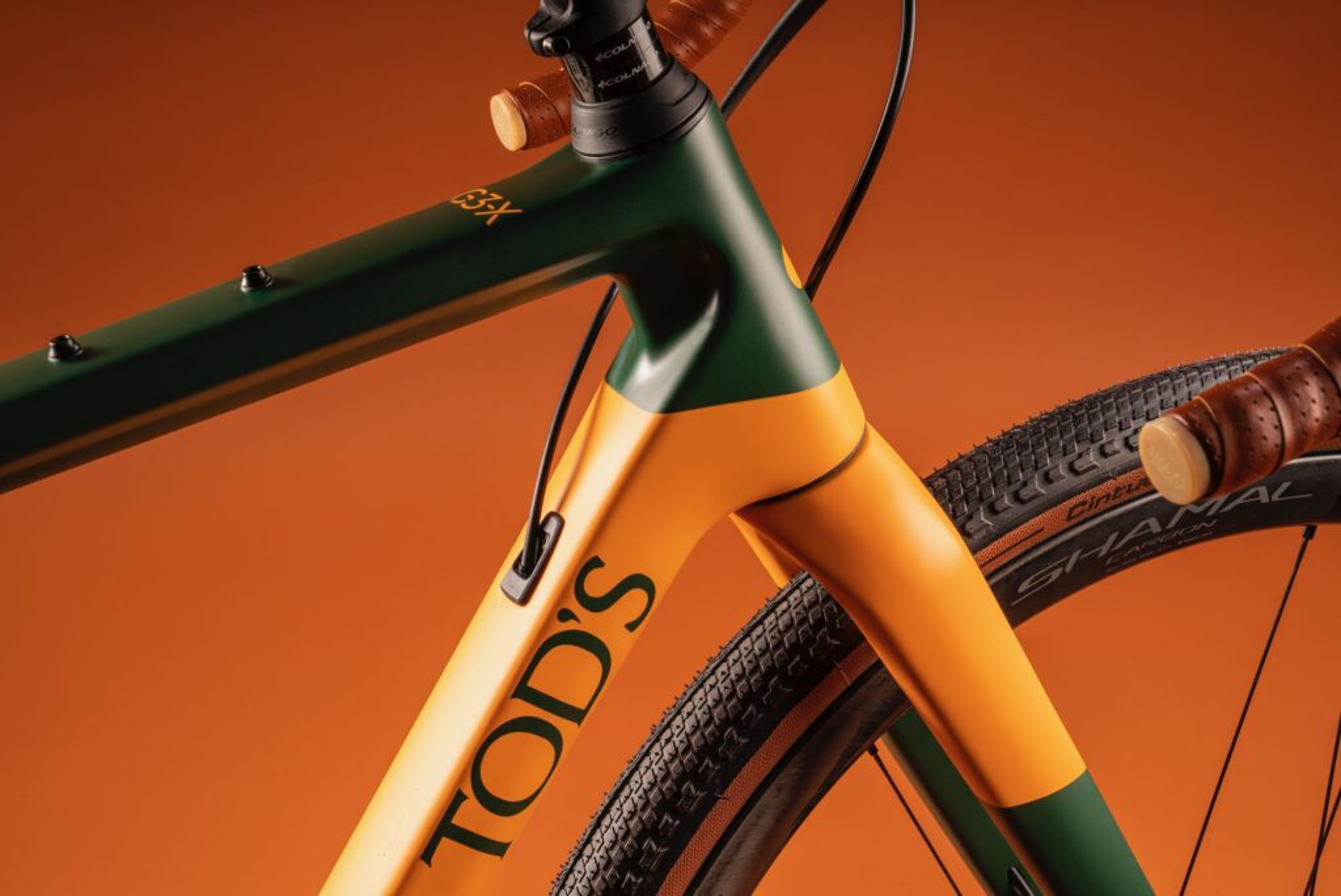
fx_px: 2609
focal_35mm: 70
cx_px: 670
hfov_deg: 28.8
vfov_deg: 19.5
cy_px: 448
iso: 100
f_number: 18
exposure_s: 1/160
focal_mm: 70
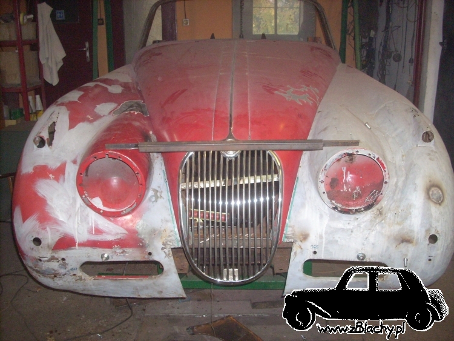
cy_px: 170
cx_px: 227
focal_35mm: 37
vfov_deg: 38.7
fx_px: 485
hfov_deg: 50.1
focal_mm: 6.2
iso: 400
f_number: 2.8
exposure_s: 1/60
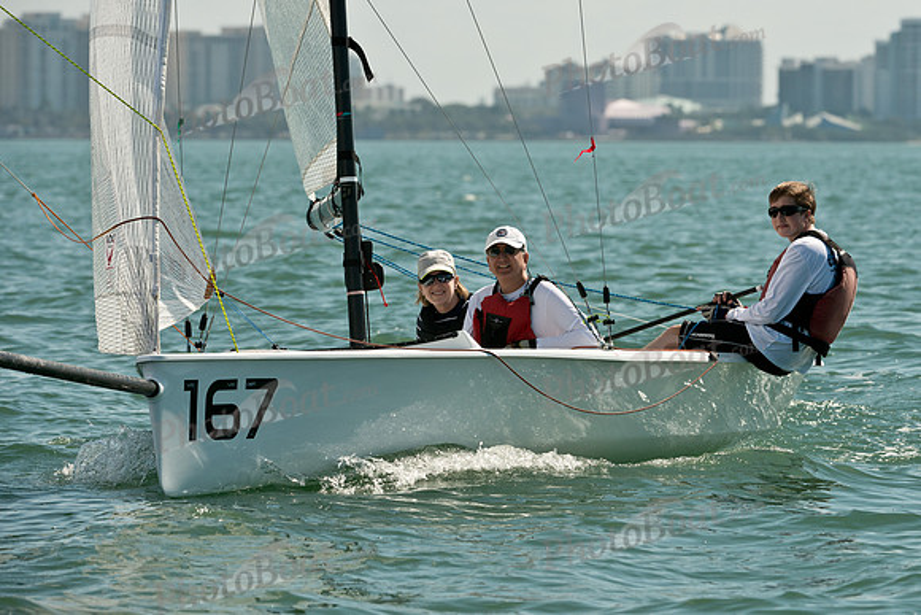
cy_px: 277
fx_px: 7755
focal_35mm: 303
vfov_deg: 4.5
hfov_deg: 6.8
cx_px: 524
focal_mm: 260
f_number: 8
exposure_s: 1/1600
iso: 400
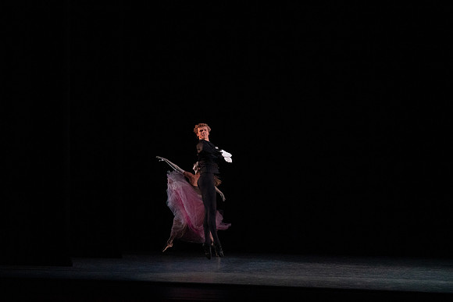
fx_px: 1598
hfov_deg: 16.1
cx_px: 226
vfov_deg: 10.8
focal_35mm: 127
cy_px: 151
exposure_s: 1/400
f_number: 5.6
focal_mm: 127
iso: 16000
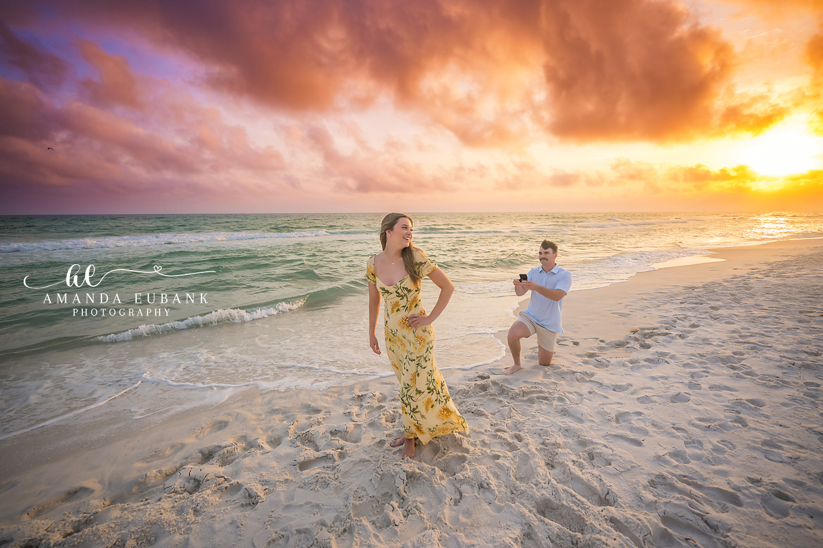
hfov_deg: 102.3
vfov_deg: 79.2
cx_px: 412
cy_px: 274
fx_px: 331
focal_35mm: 14
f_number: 2.8
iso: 400
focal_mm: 14.5
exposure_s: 1/2000
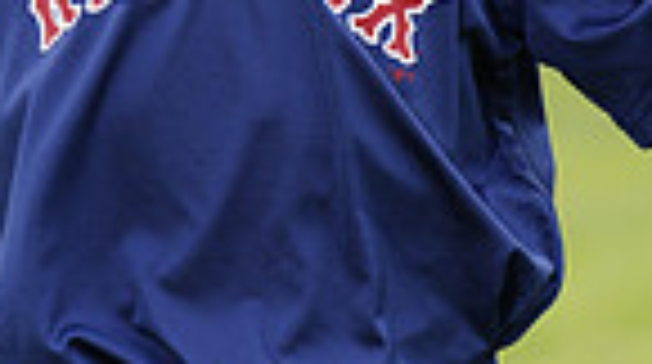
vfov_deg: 1.9
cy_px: -209
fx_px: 10787
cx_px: 270
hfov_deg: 3.5
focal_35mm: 625
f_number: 6.3
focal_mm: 149
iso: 100
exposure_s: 1/250
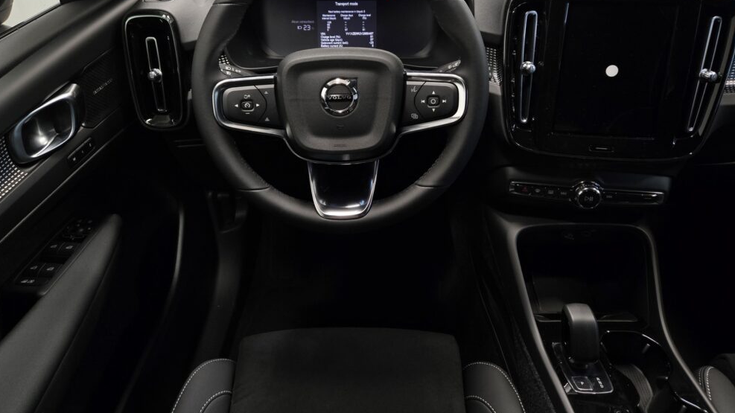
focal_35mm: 26
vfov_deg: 44.2
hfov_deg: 71.9
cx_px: 360
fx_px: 507
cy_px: 168
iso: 320
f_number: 1.8
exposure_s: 1/51
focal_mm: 5.4
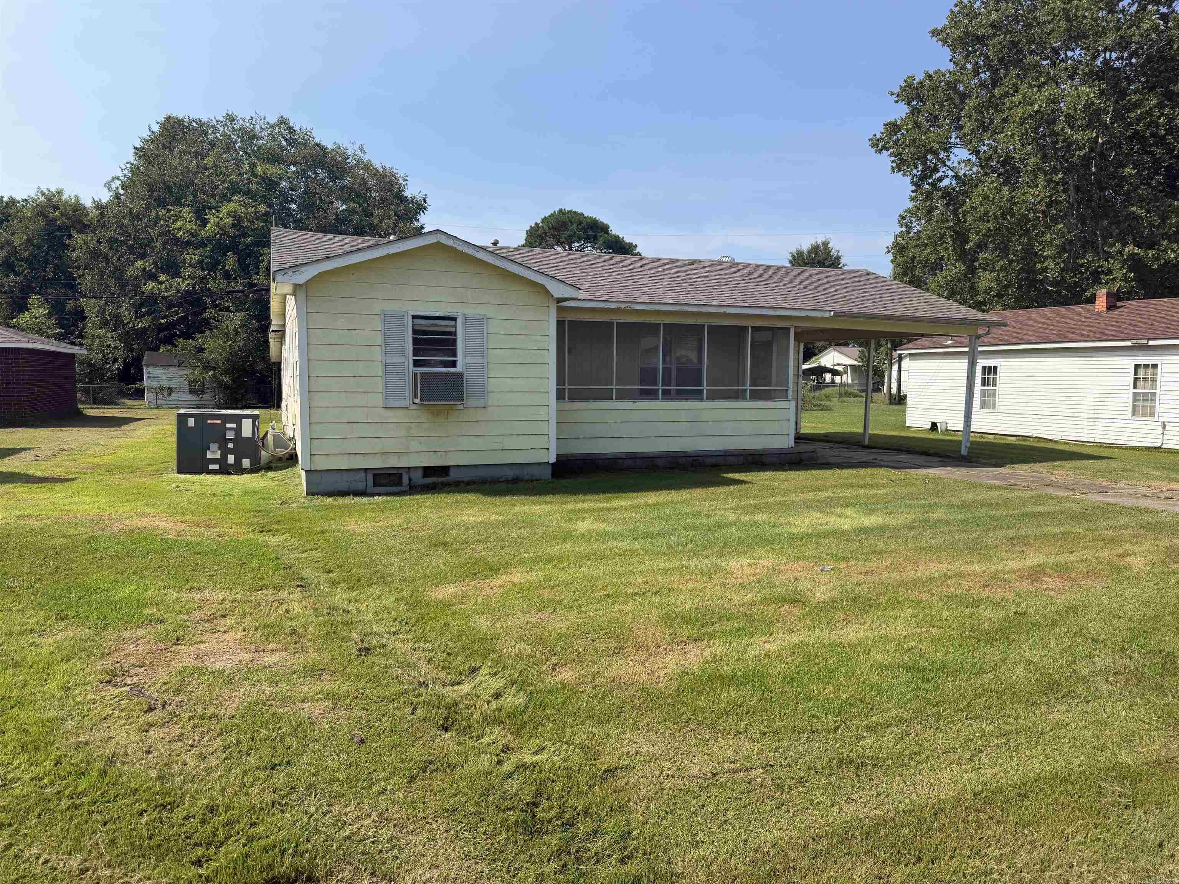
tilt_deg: -4.9
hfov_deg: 71.6
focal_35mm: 24
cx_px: 590
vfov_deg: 56.8
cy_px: 442
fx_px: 817
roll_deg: -0.8
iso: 80
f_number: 1.78
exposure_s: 1/4167
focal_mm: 6.76
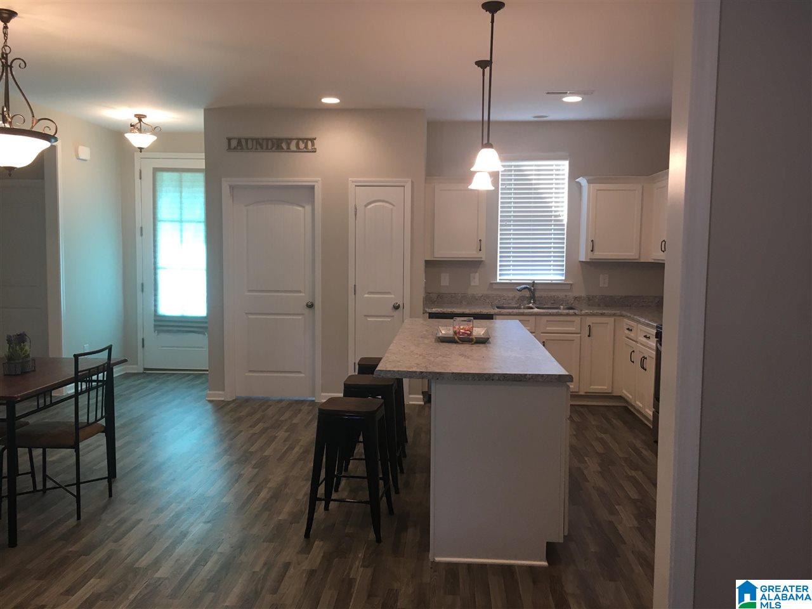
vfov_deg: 48.2
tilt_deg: -5.1
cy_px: 304
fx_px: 680
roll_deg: -0.7
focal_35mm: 29
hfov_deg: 61.7
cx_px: 406
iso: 50
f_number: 2.2
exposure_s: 1/30
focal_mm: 4.15
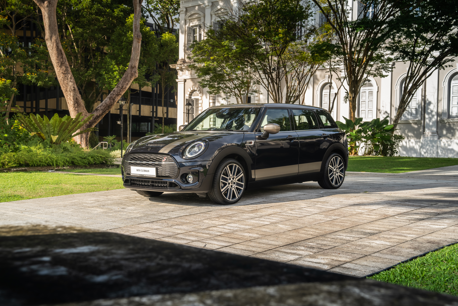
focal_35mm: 46
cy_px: 153
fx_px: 585
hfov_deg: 42.7
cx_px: 229
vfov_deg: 29.2
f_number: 6.3
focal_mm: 46
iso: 200
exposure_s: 1/125
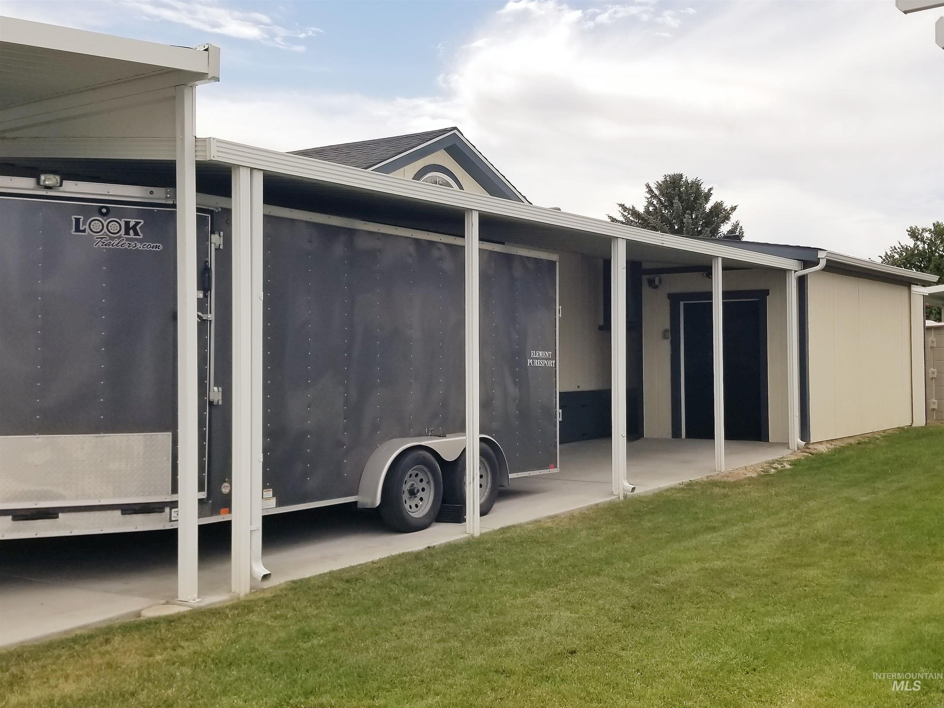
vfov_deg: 53.1
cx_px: 472
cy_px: 354
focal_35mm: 26
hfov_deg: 67.3
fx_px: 709
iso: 50
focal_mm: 4.3
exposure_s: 1/3072
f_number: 1.7
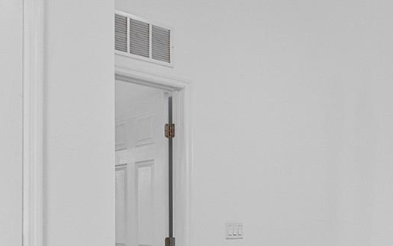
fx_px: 503
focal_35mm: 47
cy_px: 223
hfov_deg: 42.4
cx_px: 239
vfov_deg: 26.5
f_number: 5.6
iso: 640
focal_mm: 10
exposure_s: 1/15
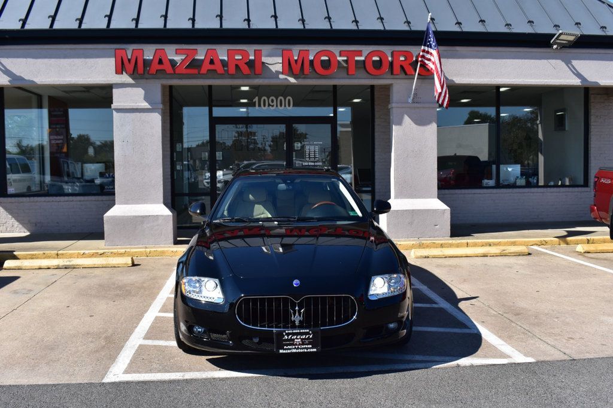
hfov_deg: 53.1
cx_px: 306
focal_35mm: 36
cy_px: 204
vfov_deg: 36.8
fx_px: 613
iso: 400
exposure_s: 1/500
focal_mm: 24
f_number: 11
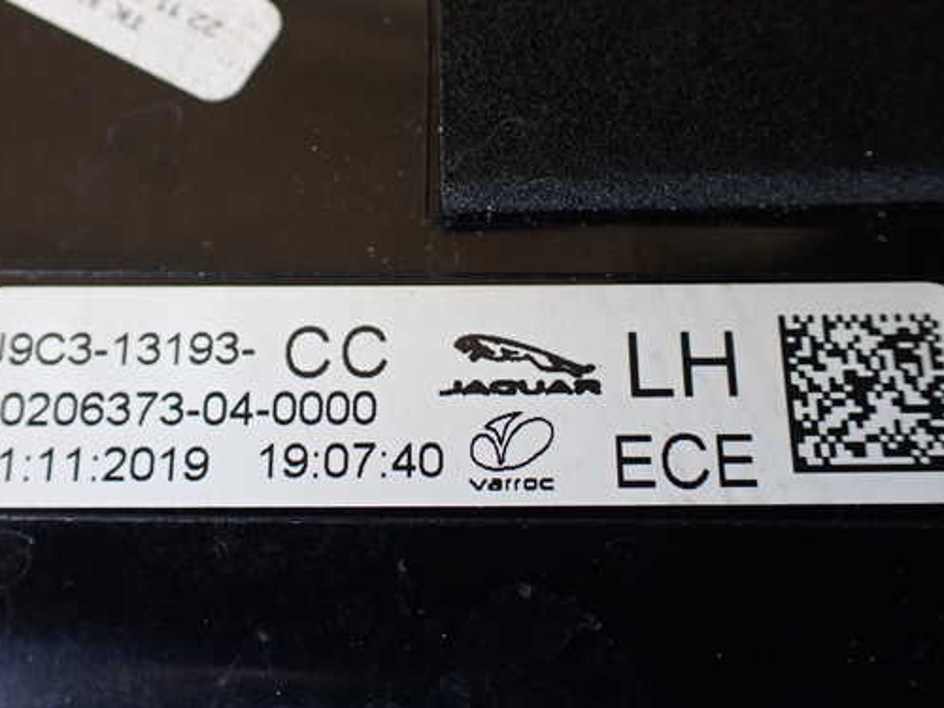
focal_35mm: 36
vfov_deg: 39.7
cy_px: 349
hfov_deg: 51.3
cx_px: 432
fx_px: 982
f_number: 2.3
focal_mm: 5.4
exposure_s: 1/125
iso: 200
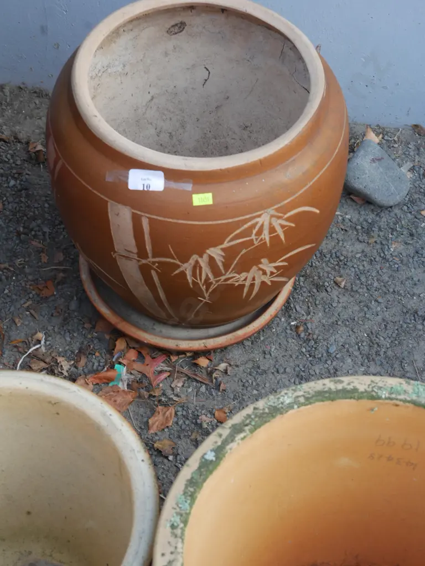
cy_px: 283
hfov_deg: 23.7
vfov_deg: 31.2
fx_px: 1015
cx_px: 212
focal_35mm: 62
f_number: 5.4
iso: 400
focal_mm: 31
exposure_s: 1/80
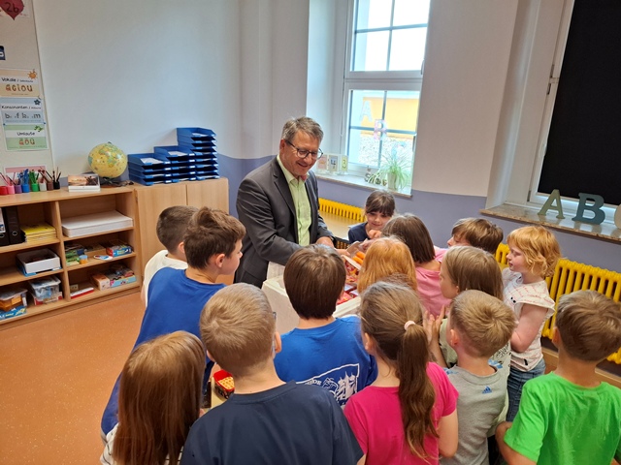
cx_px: 310
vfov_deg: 58.9
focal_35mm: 23
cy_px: 232
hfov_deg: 73.9
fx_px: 413
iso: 200
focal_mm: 5.54
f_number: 1.8
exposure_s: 1/100
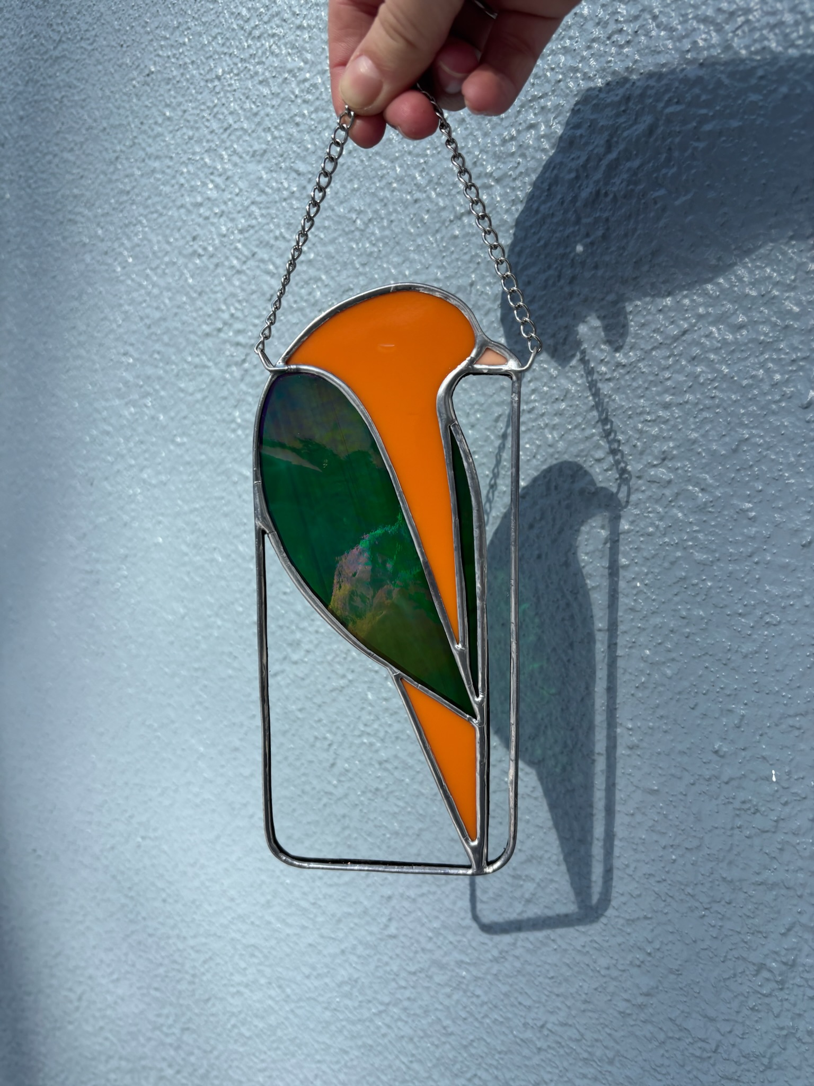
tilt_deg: -8.3
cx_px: 407
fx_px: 815
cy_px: 543
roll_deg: -2.4
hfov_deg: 53.1
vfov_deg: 67.3
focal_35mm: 26
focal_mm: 5.96
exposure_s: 1/2398
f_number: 1.6
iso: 50
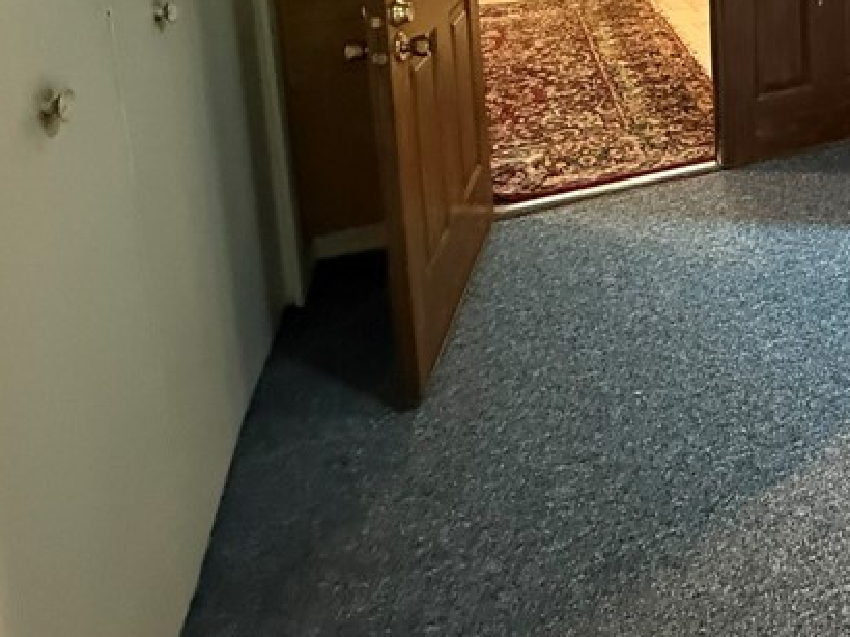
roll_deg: +0.9
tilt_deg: -8.5
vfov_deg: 33.7
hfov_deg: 45.0
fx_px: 859
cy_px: -110
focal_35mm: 35
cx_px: 840
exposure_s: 1/40
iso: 1000
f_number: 2.2
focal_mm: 2.22
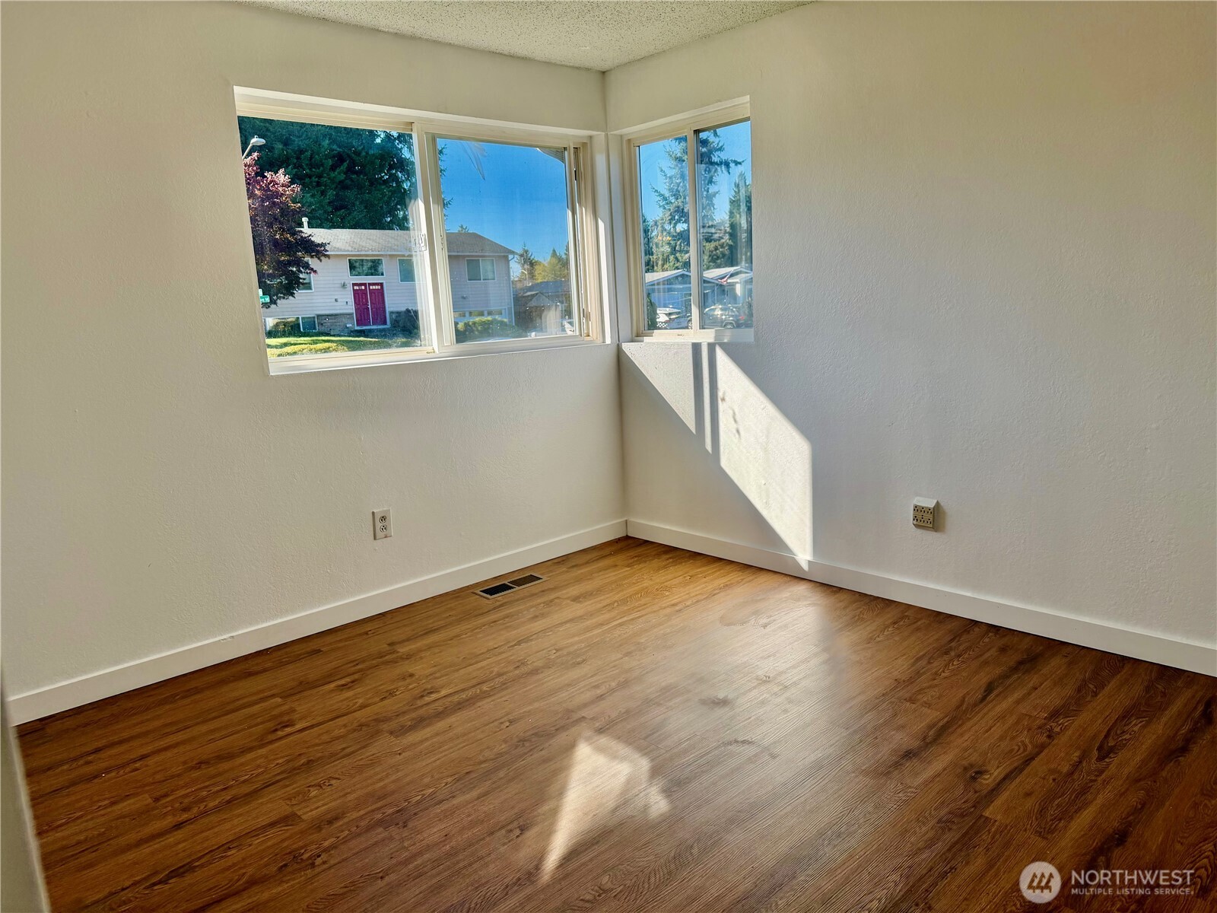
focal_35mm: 24
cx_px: 608
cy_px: 456
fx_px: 844
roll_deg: +2.2
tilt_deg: -10.0
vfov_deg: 56.8
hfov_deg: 71.6
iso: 100
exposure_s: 1/1211
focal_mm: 6.76
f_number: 1.78
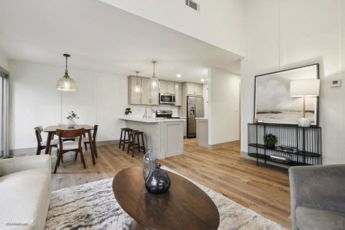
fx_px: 144
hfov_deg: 100.4
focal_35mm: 15
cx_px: 172
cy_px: 115
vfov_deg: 77.3
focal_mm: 10
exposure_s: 1/15
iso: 400
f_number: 8
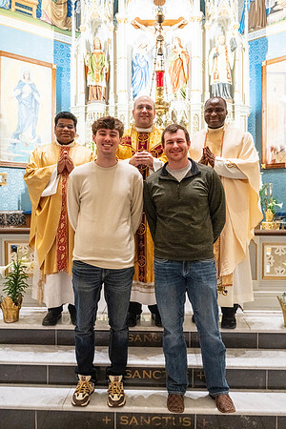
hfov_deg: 38.9
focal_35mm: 34
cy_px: 214
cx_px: 143
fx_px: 405
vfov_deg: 55.8
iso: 5000
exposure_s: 1/60
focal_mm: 34
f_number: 7.1
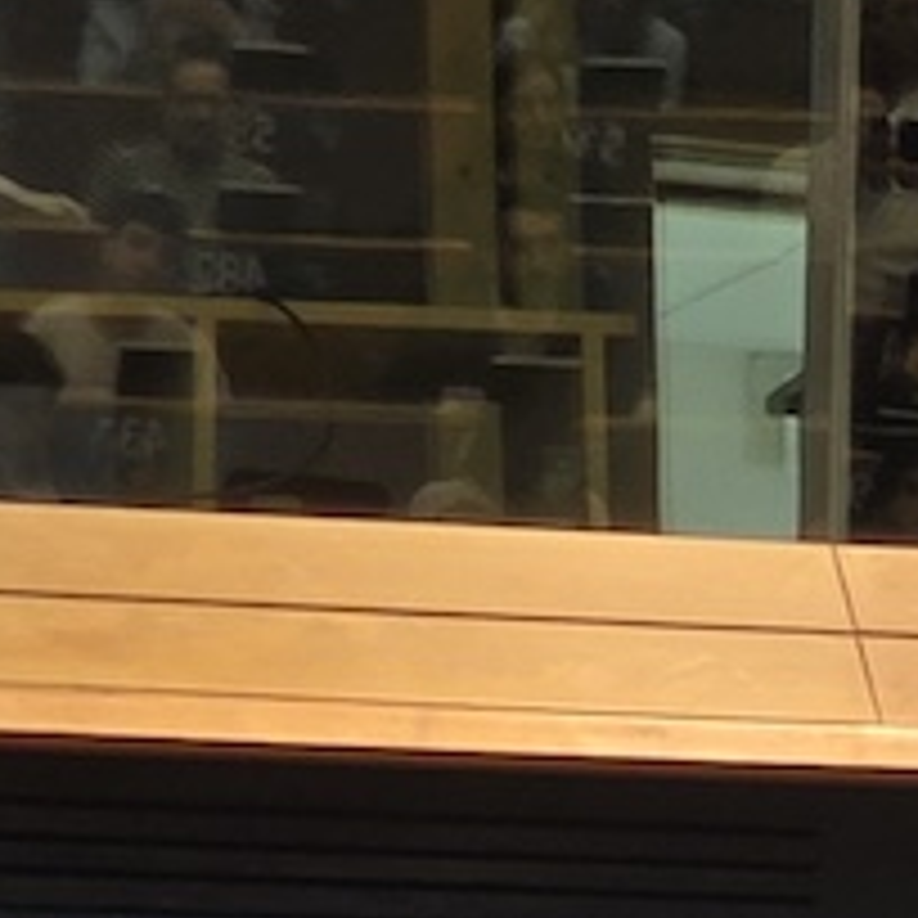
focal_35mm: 846
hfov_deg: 2.1
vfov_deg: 2.1
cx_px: 2943
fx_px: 25383
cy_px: 1874
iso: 160
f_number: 2.9
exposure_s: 1/100
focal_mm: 18.6
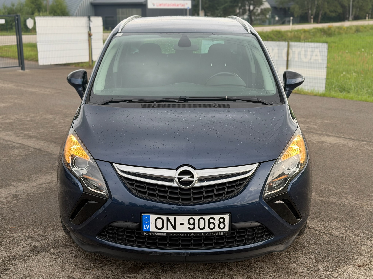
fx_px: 517
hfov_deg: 39.7
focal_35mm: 48
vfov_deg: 30.3
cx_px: 186
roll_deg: +0.5
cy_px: 140
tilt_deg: -13.7
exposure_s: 1/206
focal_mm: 6.76
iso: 64
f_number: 1.78
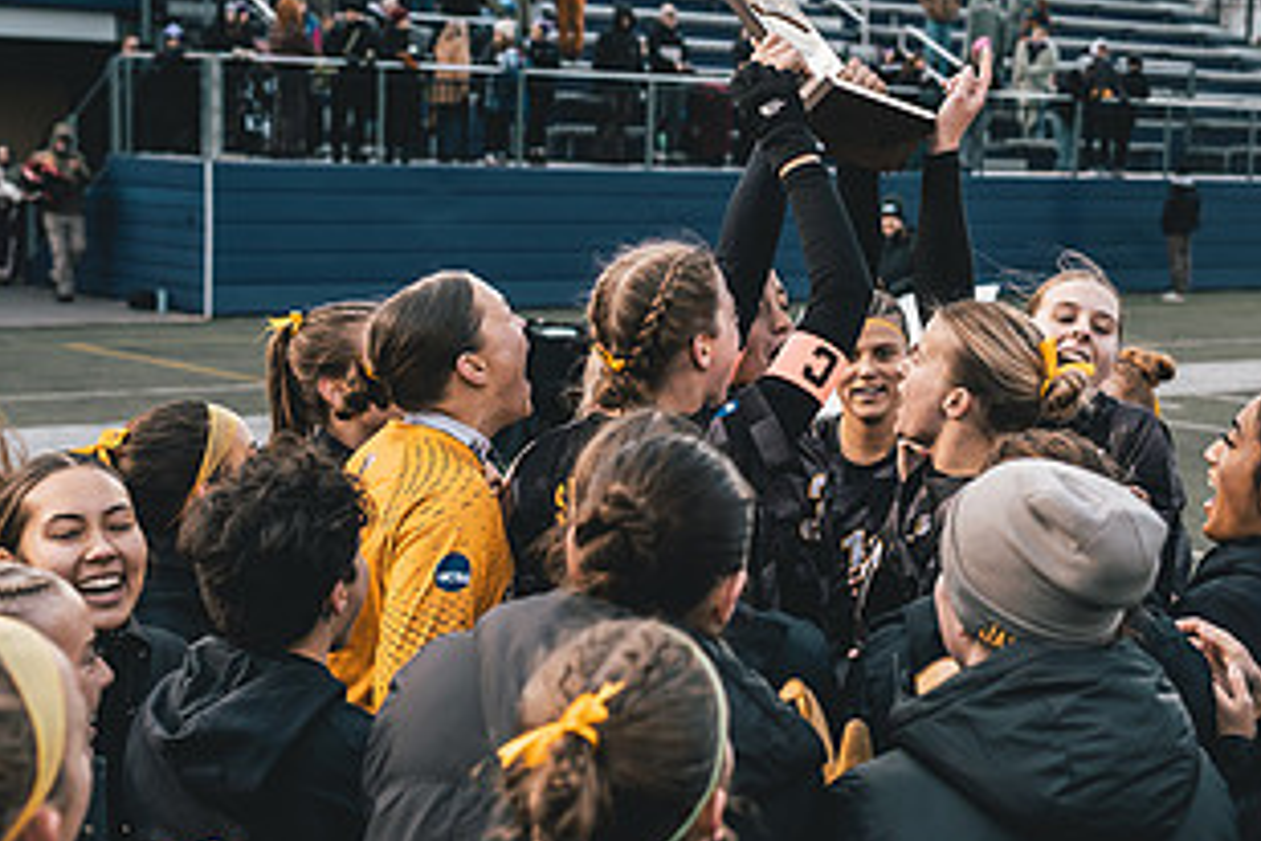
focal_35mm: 69
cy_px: 400
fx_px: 2417
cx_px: 814
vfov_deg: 19.7
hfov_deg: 29.1
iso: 800
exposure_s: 1/1600
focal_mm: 35
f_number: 2.8
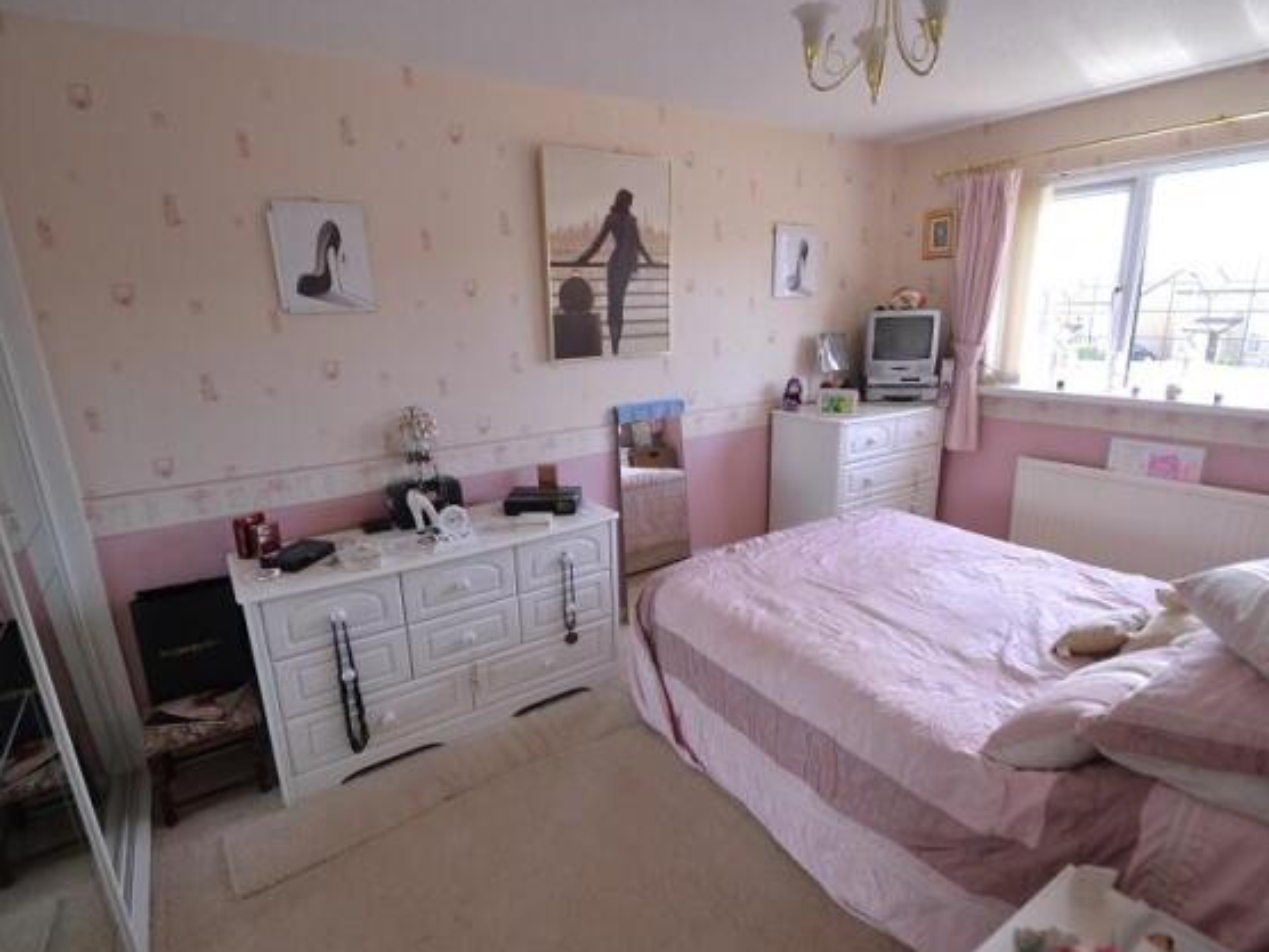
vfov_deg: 74.7
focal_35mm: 17
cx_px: 673
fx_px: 623
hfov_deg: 90.9
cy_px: 485
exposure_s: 1/100
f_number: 5
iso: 400
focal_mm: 10
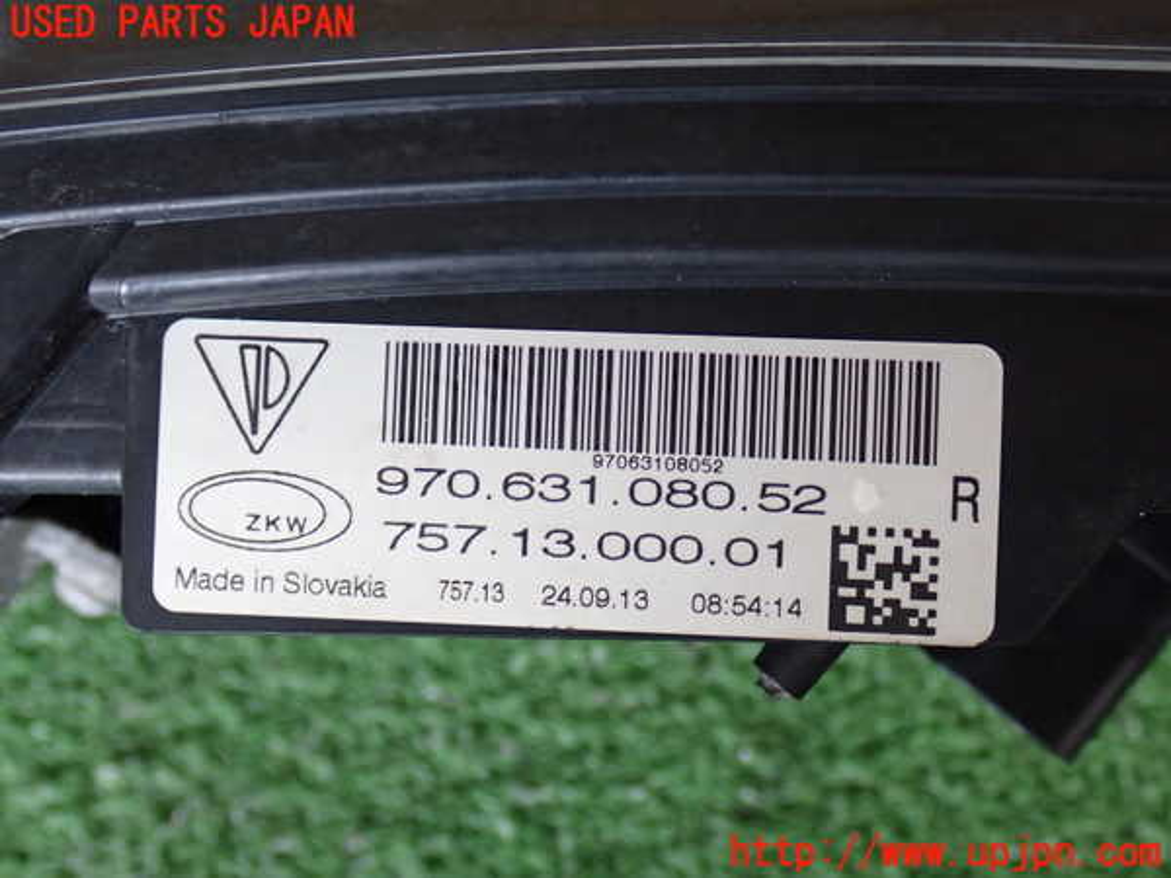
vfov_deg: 32.9
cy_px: 439
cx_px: 586
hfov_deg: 42.9
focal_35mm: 44
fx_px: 1488
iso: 500
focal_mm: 7.84
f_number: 2.9
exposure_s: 1/40
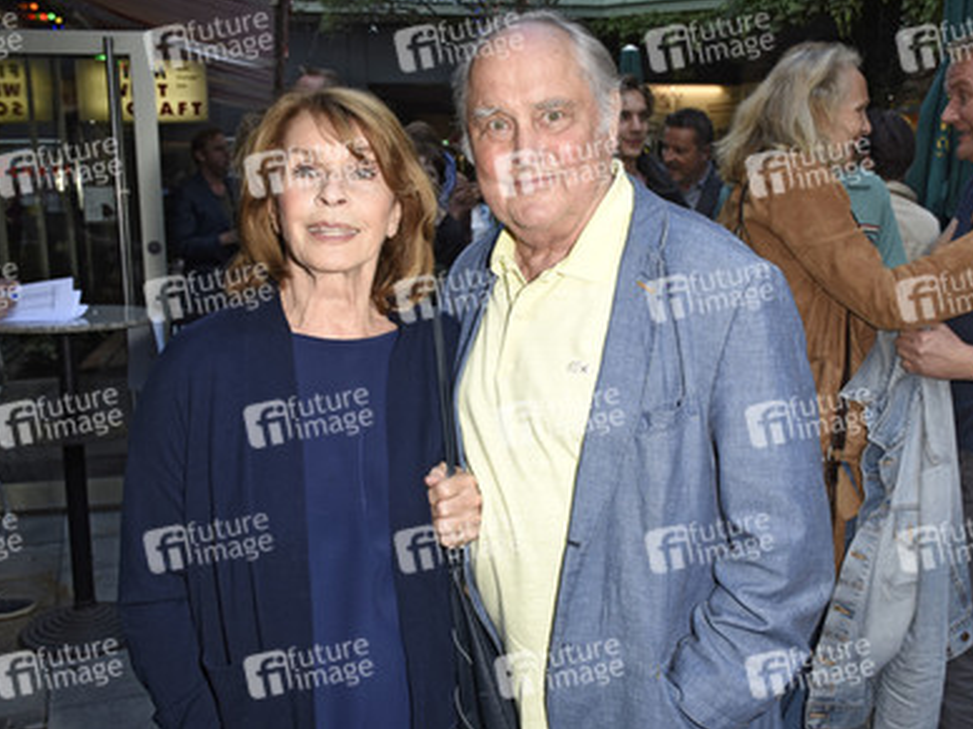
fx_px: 1084
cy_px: 356
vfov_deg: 37.2
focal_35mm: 39
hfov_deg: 48.3
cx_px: 493
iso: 320
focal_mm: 23
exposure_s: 1/100
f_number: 6.3
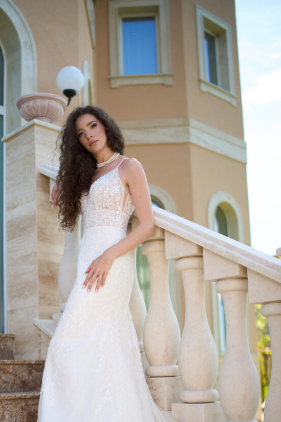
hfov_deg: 26.3
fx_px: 597
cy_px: 300
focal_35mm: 51
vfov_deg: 38.2
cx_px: 97
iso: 100
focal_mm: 35
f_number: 1.4
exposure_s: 1/2500
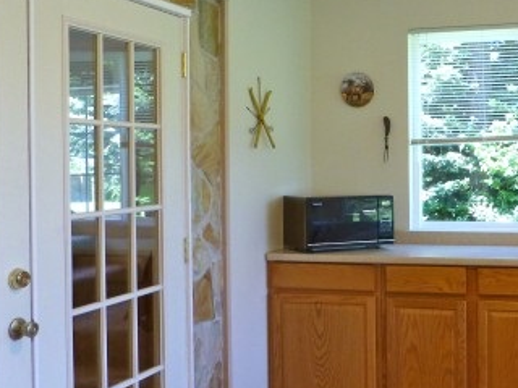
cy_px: 170
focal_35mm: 48
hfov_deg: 38.6
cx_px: 393
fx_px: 718
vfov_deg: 30.2
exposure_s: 1/60
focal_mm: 4.3
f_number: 3.3
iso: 250
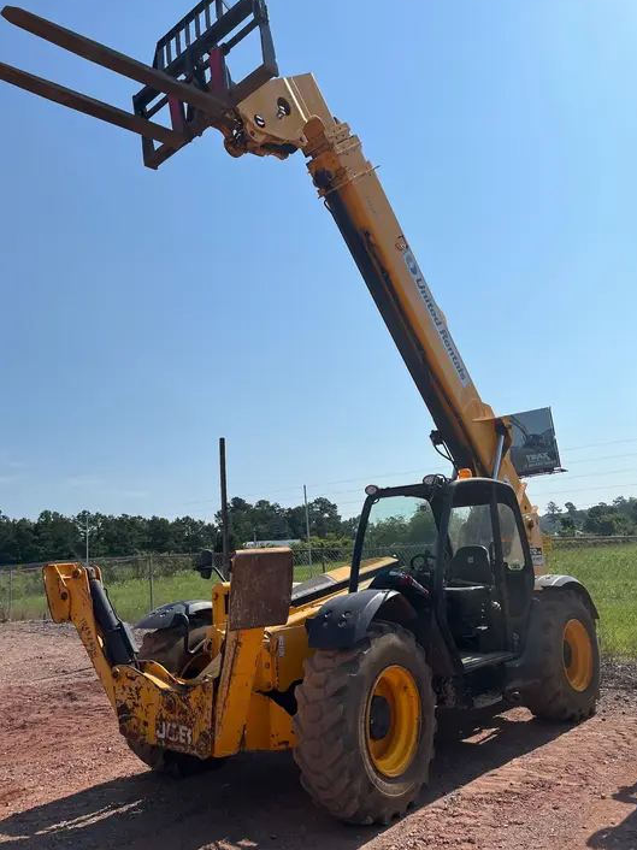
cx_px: 312
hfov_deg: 51.3
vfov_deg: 65.3
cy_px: 424
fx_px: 663
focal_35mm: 27
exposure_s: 1/8403
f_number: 1.6
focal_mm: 5.1
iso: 50
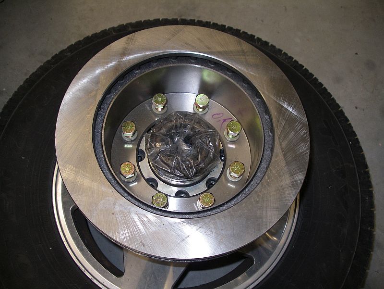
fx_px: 411
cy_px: 144
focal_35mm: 37
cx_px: 192
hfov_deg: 50.1
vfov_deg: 38.7
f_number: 2.8
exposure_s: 1/40
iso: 200
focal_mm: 7.8
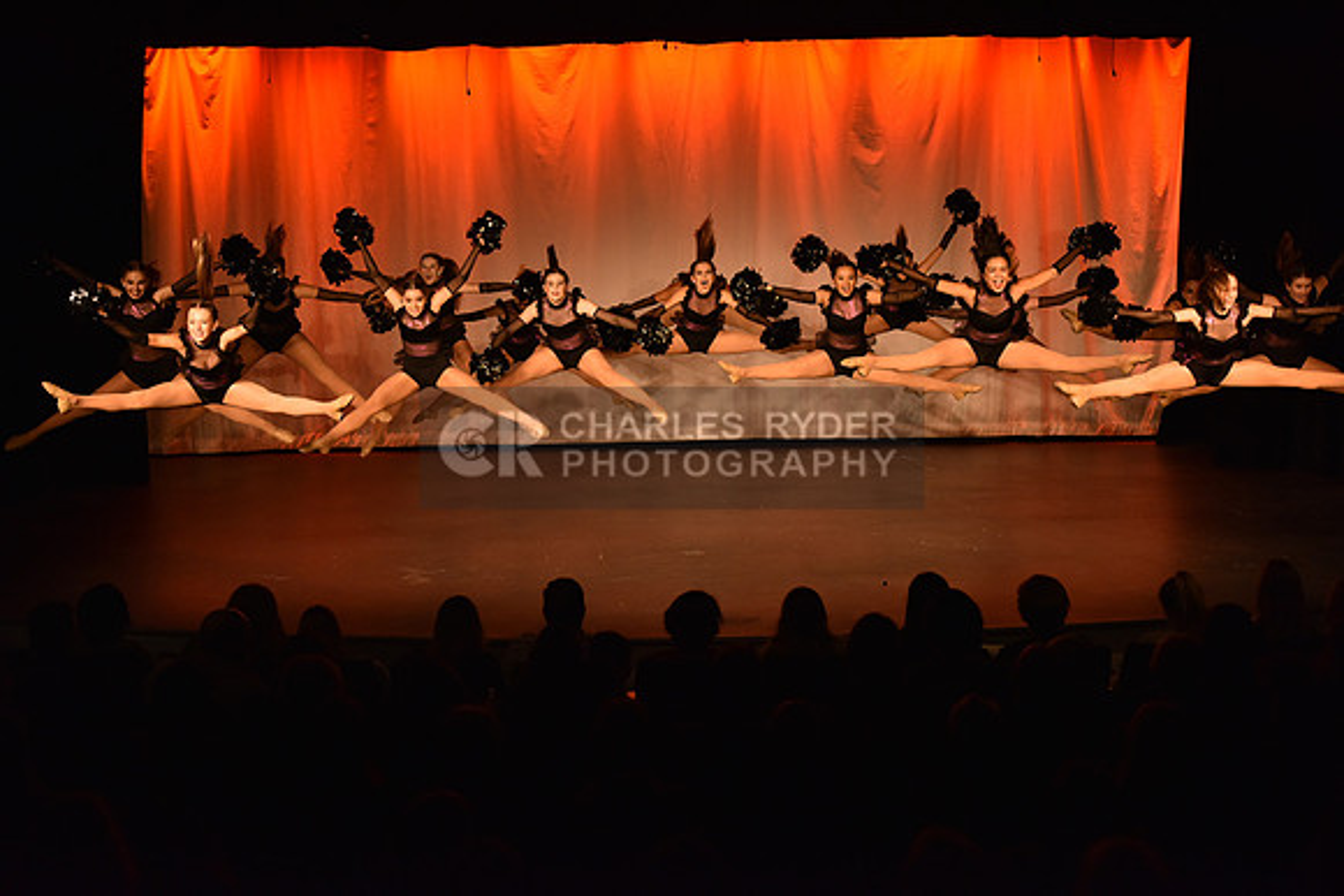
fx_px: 2614
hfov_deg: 28.8
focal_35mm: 70
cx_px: 672
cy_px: 448
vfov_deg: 19.5
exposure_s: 1/320
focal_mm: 70
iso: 2000
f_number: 4
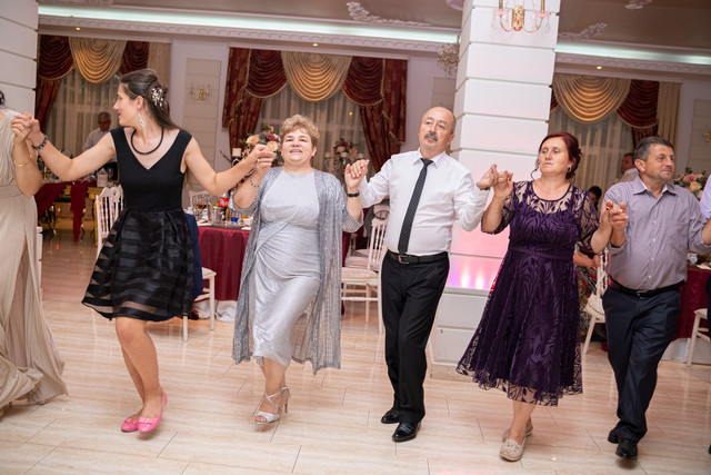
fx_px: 691
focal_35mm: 35
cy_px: 238
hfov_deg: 54.4
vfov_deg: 37.9
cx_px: 356
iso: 640
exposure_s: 1/125
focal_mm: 23
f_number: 2
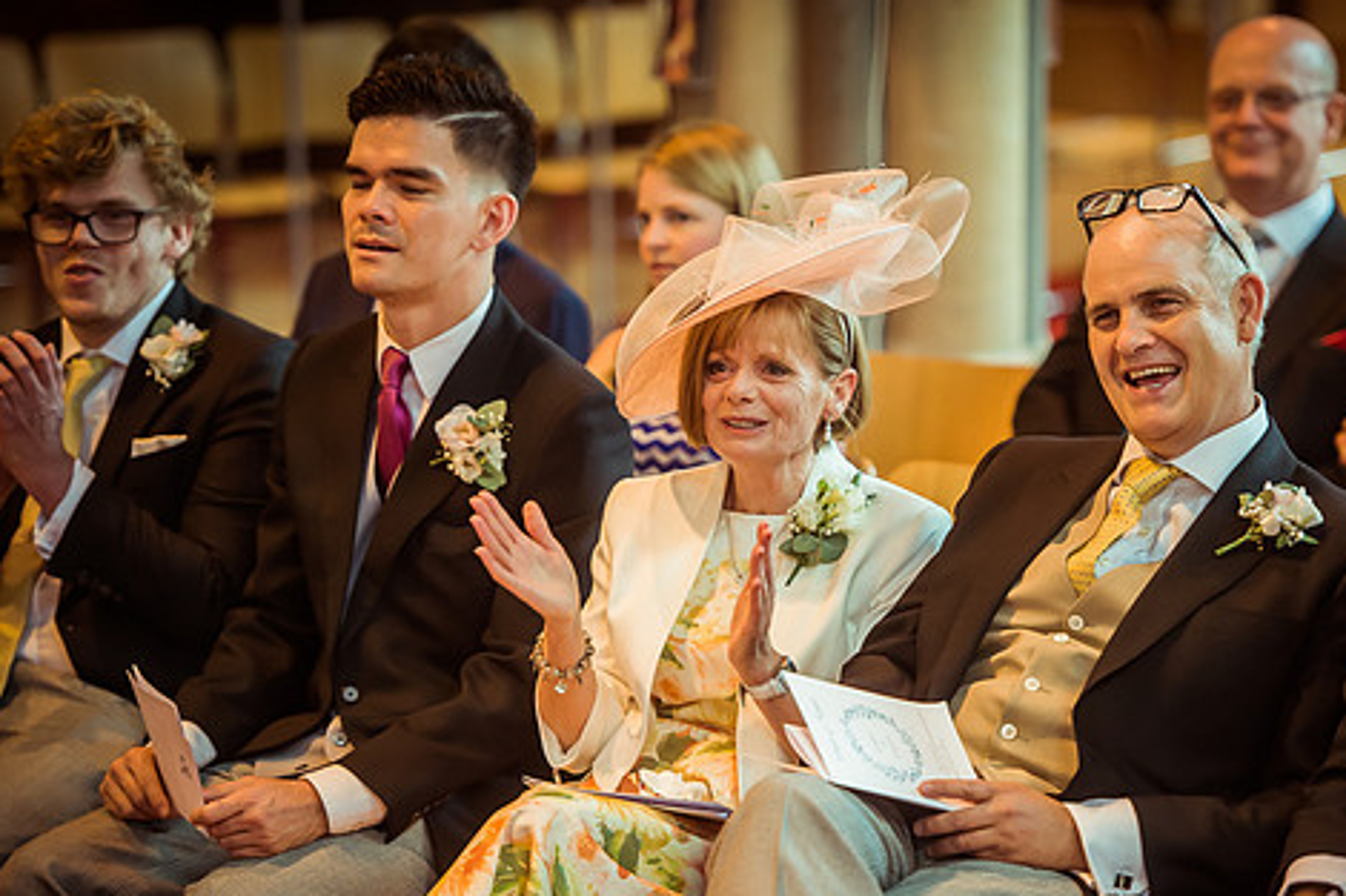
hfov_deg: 11.1
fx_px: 6914
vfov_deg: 7.4
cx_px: 822
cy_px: 535
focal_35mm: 185
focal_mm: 150
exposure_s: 1/200
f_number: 2.8
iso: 2200
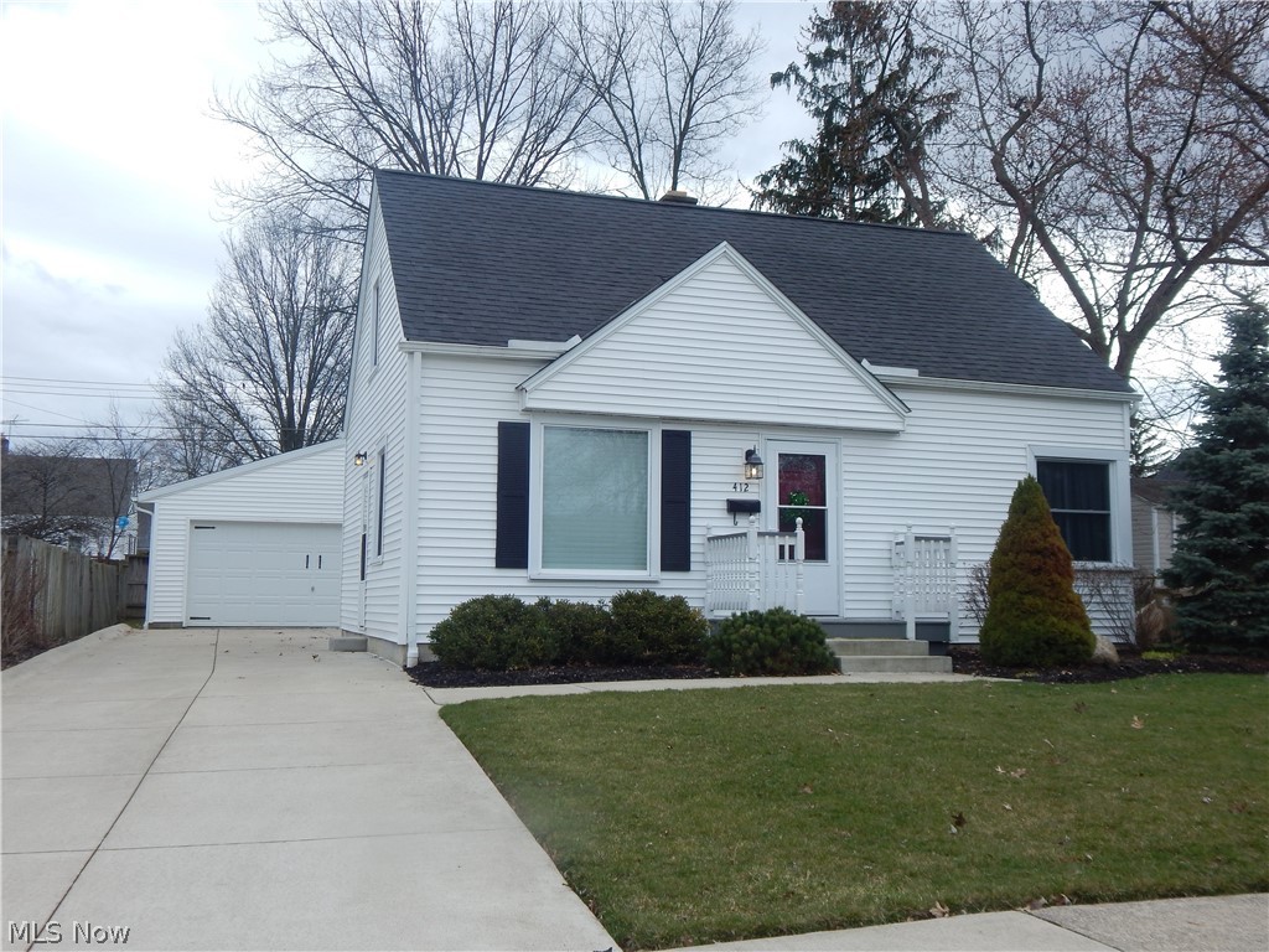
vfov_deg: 41.8
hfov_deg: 54.0
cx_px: 634
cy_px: 476
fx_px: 1246
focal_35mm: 34
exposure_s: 1/800
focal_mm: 6.1
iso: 125
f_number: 3.3
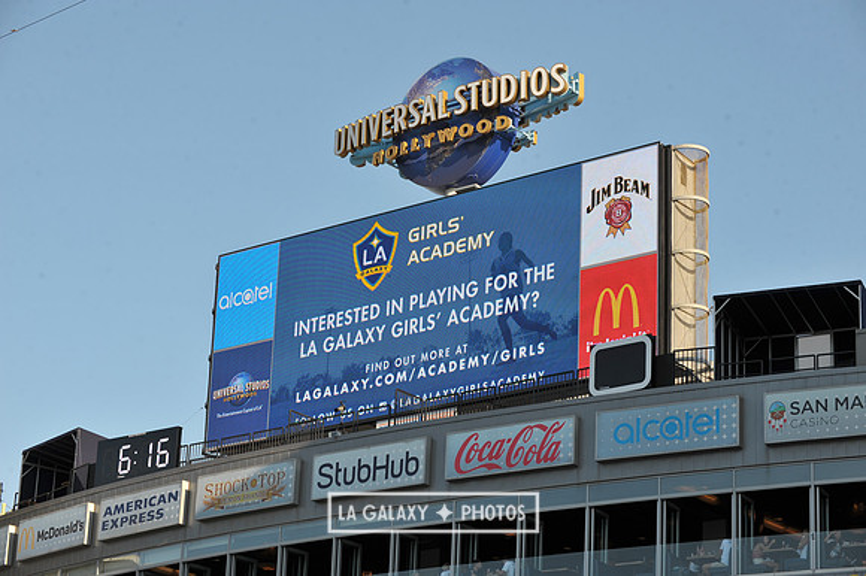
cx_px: 433
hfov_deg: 21.5
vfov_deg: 14.4
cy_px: 288
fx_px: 2284
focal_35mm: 95
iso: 200
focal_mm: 95
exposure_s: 1/320
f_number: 9
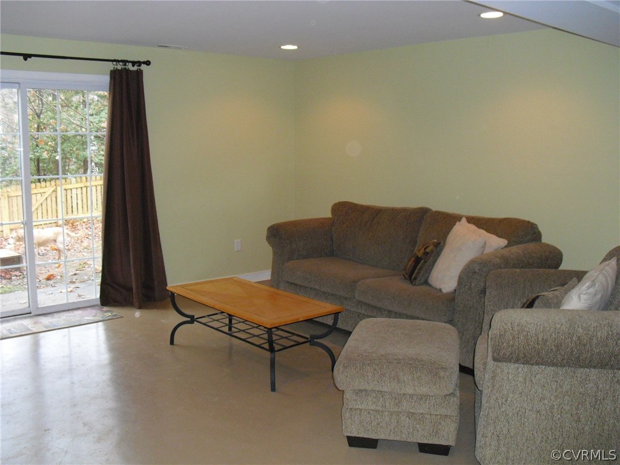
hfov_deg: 51.4
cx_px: 310
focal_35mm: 36
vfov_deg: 39.7
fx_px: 645
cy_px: 232
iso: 400
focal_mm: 6.3
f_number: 3.1
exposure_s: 1/60
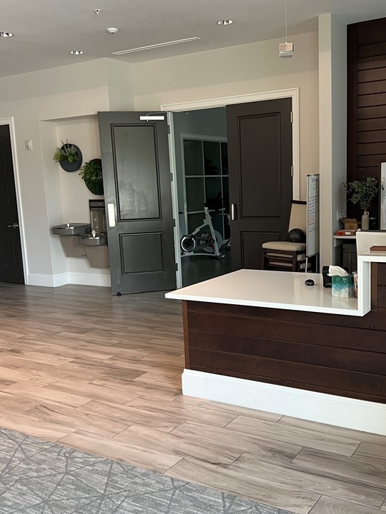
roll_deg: +1.8
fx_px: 550
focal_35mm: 37
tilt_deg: -9.5
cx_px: 232
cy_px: 268
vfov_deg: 50.1
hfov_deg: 38.5
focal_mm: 5.7
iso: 125
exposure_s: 1/60
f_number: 1.5
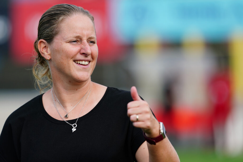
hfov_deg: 6.9
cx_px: 122
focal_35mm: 300
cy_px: 81
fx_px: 2025
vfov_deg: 4.6
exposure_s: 1/2000
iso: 500
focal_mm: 300
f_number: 3.5
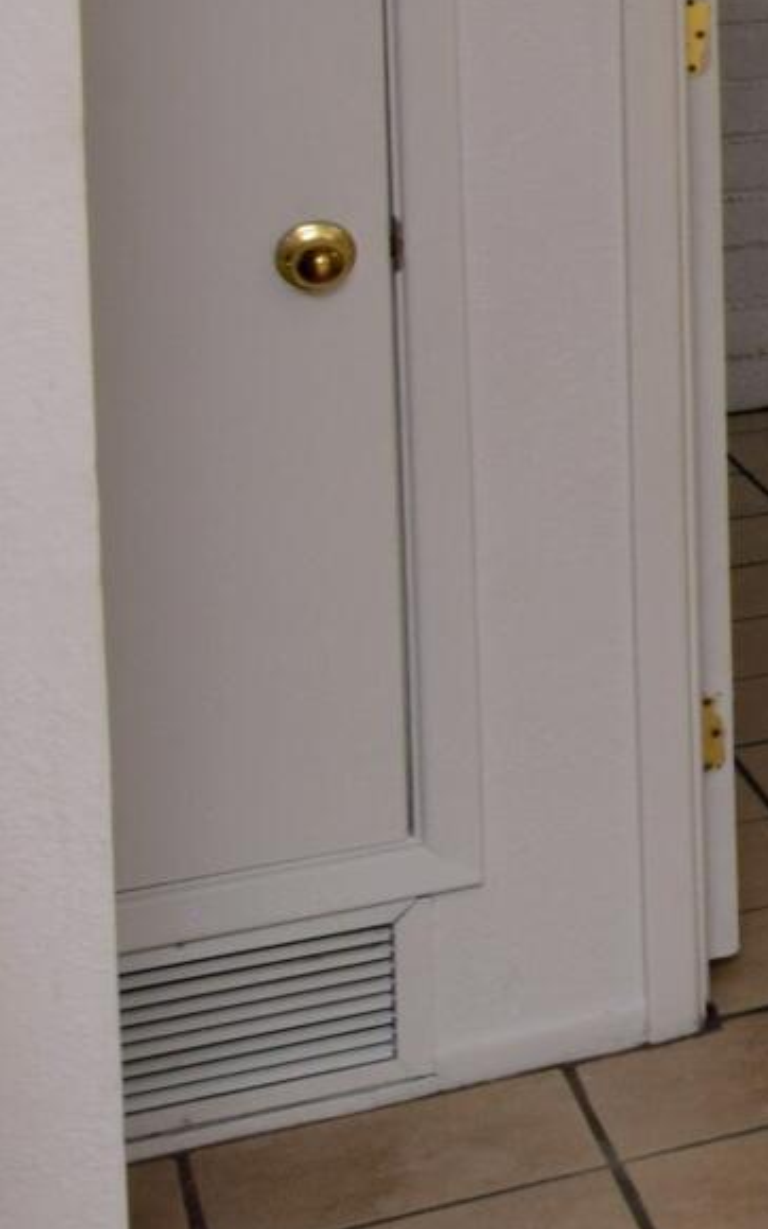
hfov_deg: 9.2
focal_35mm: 95
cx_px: 2637
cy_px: -195
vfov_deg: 20.6
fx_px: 3181
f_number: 9
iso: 400
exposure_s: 1/50
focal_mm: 12
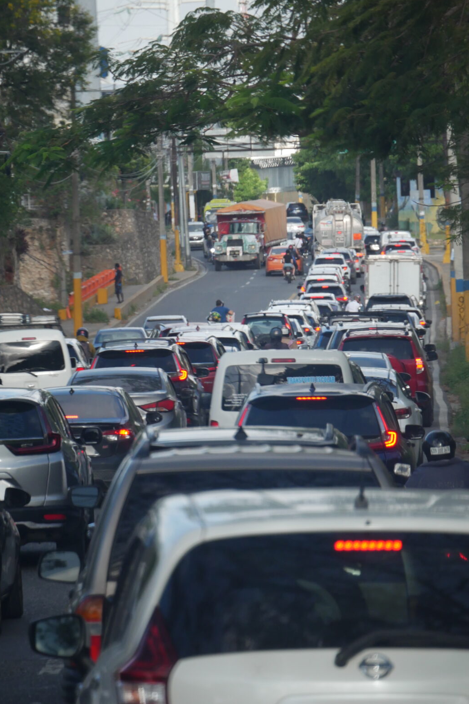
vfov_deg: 6.6
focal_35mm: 313
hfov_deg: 4.4
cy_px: 352
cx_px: 248
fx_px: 6116
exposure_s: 1/160
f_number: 5.6
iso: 800
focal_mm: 150
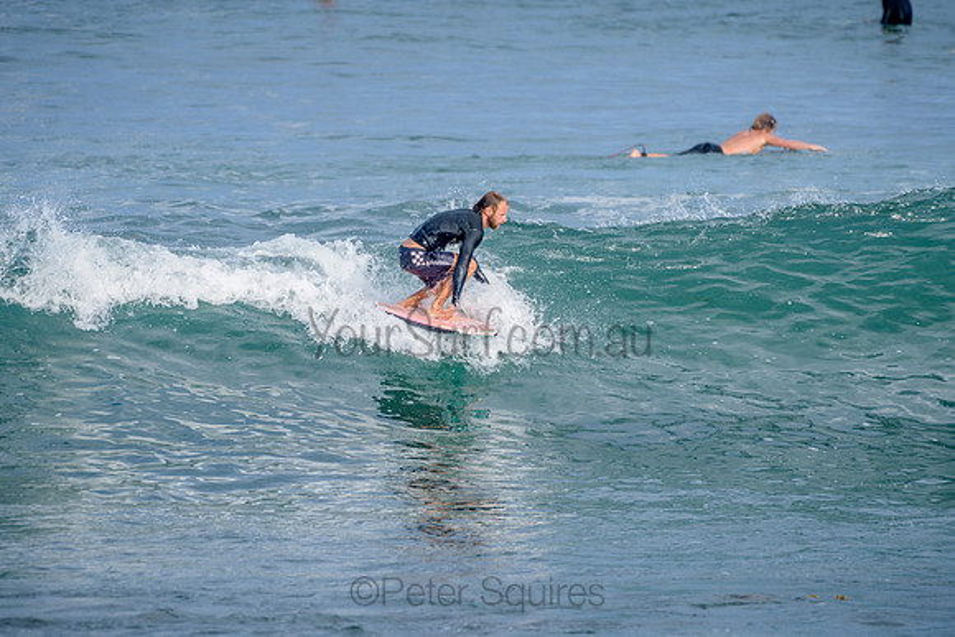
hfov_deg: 3.4
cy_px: 318
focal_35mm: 612
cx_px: 478
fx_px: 16239
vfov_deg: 2.2
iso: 250
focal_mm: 500
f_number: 5.6
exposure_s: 1/1250
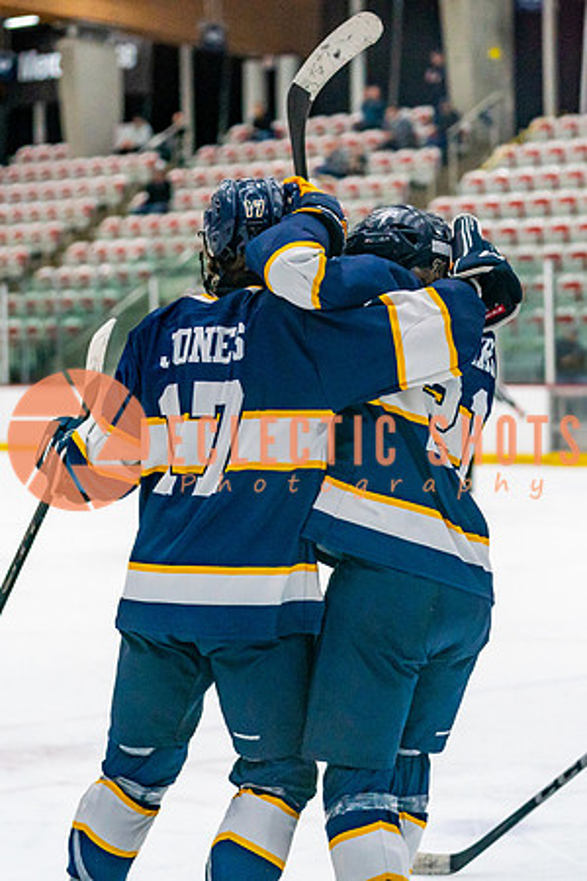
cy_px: 440
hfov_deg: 13.0
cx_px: 294
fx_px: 2568
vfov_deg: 19.5
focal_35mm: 105
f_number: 2.8
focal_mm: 70
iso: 3200
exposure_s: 1/1250
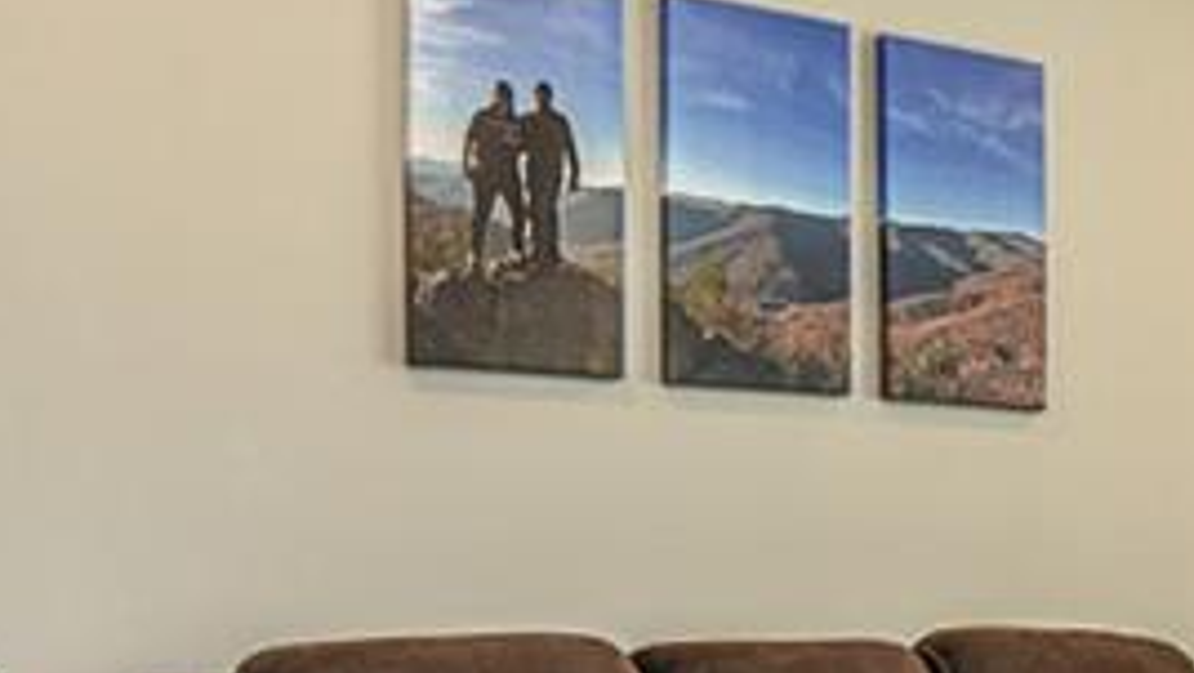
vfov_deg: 16.4
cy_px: 684
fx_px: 2280
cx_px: 1613
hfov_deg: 24.9
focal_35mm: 72
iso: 1000
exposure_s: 1/100
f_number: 7.1
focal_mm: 18
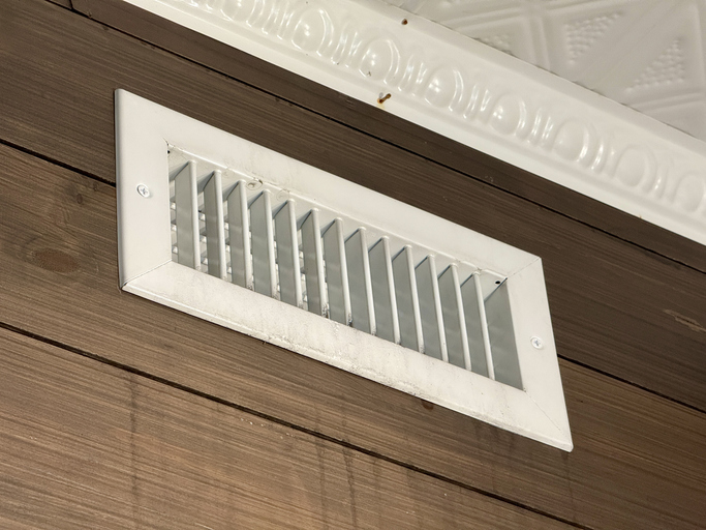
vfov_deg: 12.3
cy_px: 265
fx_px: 2447
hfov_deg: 16.4
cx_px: 353
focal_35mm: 120
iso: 200
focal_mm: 15.66
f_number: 2.8
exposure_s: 1/60
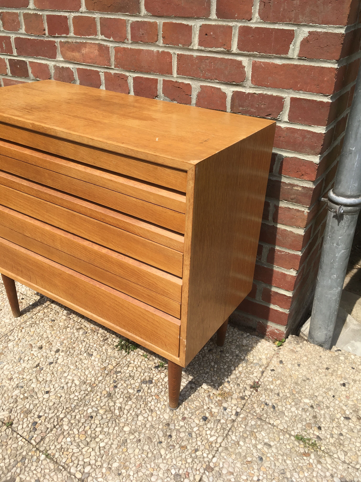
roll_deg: -0.4
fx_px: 403
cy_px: 241
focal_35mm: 29
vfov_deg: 61.7
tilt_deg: -30.6
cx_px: 180
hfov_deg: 48.2
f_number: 2.2
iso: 25
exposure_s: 1/1221
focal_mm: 4.15
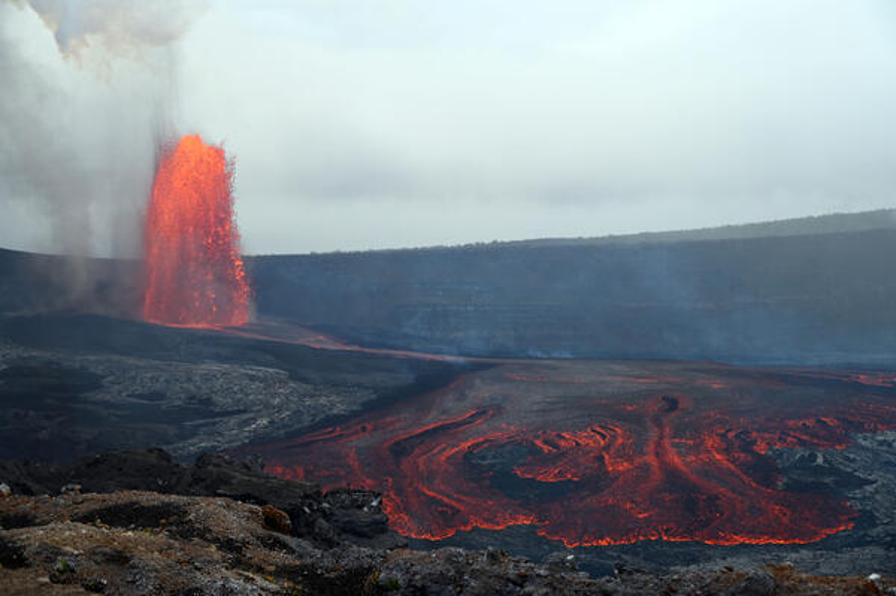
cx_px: 448
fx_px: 1243
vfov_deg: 26.9
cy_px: 298
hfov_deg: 39.6
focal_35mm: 50
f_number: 5.6
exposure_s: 1/250
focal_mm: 50
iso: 220
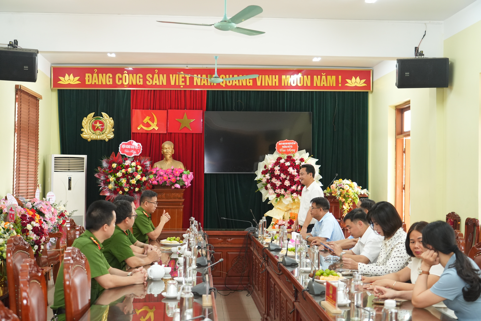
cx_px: 240
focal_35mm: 47
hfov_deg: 41.9
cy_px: 160
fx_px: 628
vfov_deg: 28.6
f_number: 4
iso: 2500
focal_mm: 47
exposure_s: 1/125
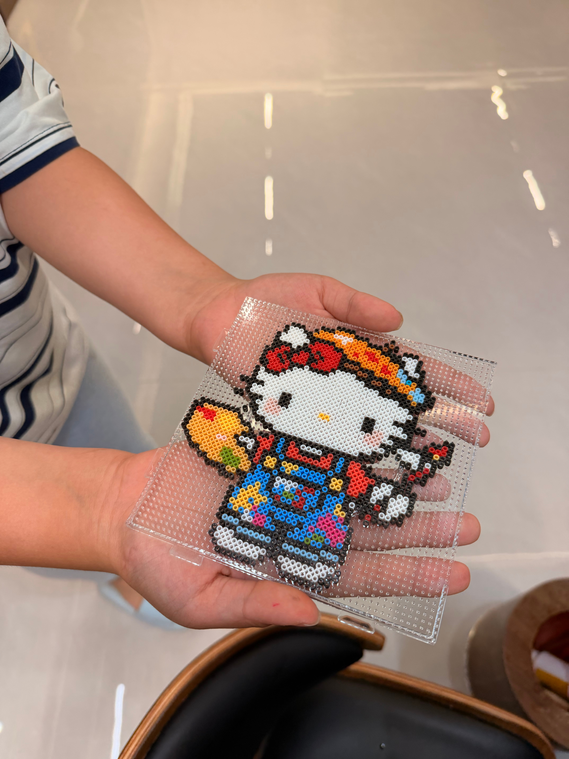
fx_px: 526
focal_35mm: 24
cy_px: 380
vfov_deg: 71.6
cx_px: 284
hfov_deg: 56.8
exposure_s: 1/100
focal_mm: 6.76
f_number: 1.78
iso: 125
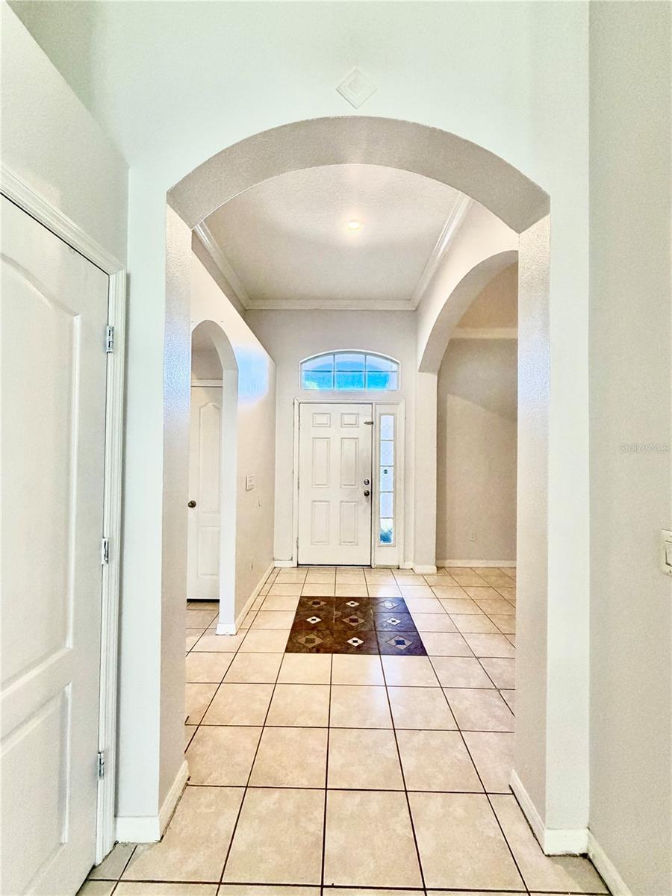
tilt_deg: +1.7
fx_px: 362
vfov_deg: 102.1
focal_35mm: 14
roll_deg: -0.8
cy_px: 448
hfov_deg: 85.7
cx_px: 336
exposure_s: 1/120
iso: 320
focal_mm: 2.22
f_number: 2.2
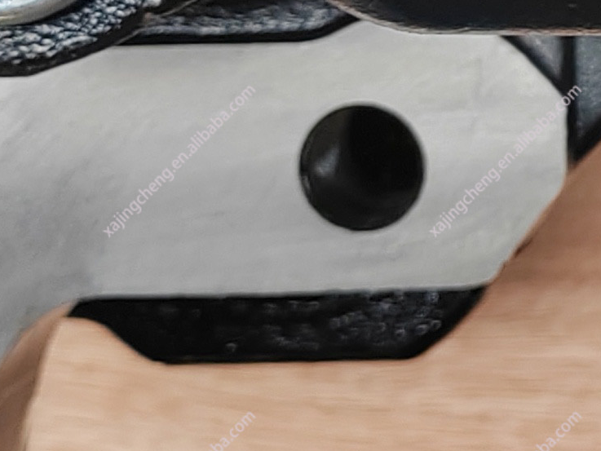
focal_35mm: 150
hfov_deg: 12.2
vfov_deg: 9.4
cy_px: -380
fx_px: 2605
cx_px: 1034
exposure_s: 1/100
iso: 184
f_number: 1.9
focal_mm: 5.52
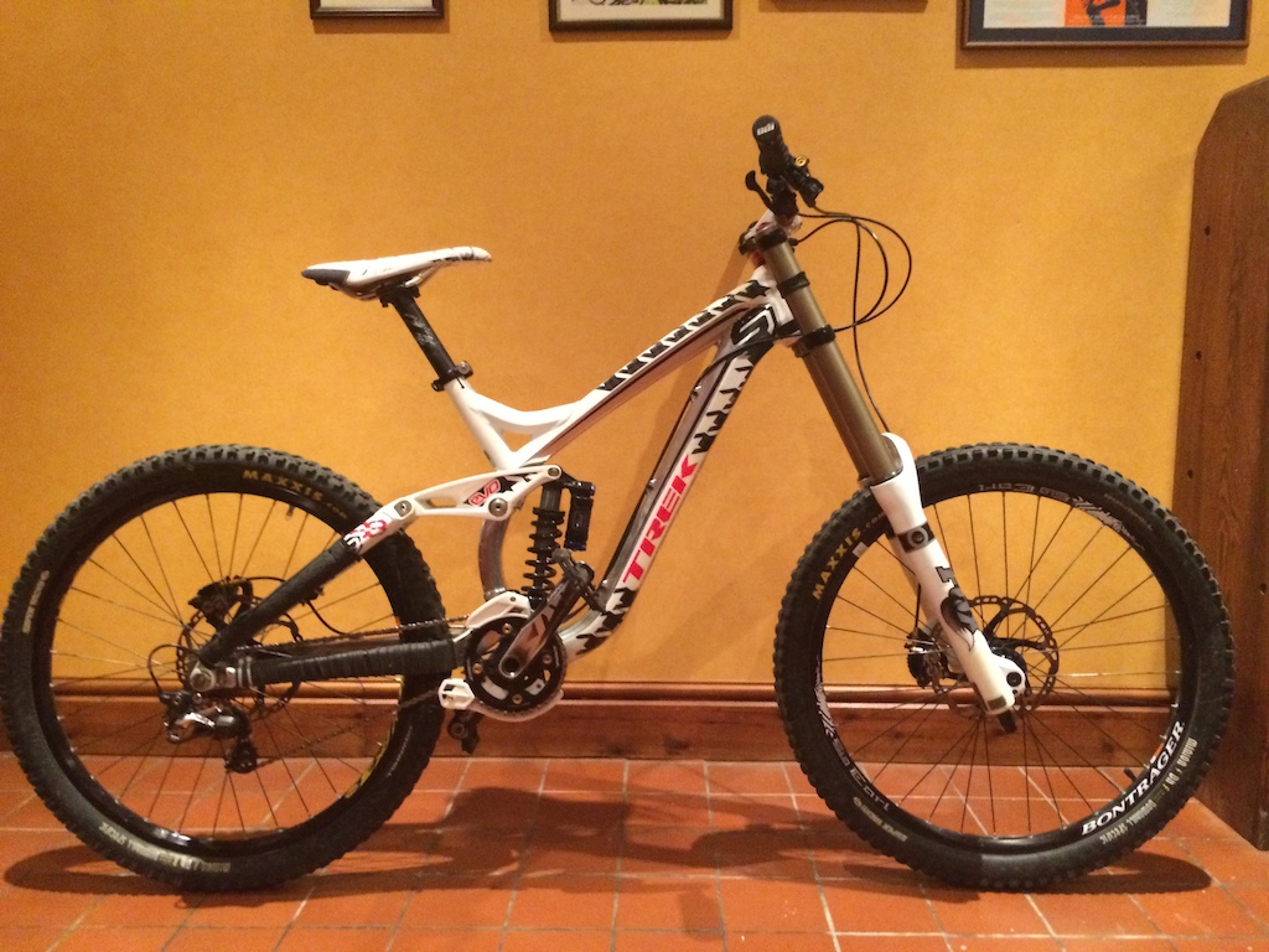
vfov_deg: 48.2
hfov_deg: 61.7
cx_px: 634
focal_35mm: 29
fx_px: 1063
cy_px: 476
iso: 400
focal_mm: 4.15
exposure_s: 1/15
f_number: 2.2
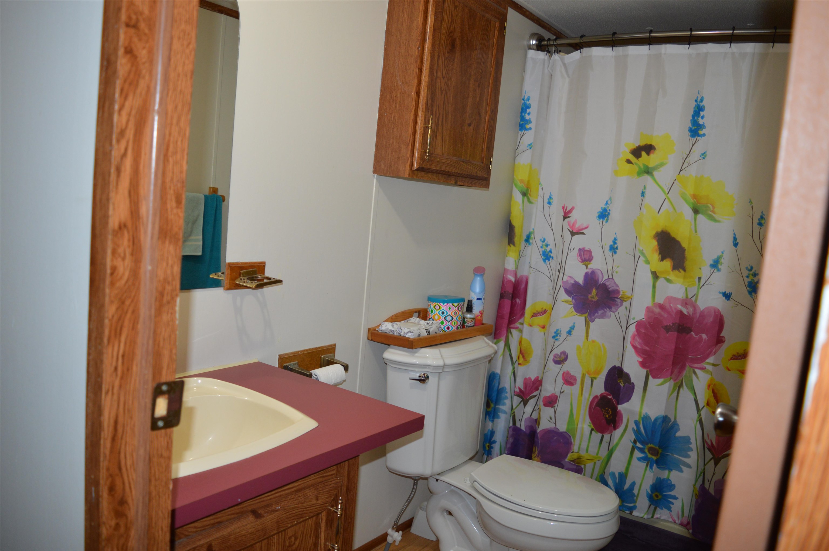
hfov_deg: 67.4
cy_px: 276
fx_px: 621
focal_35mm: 27
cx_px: 414
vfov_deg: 47.8
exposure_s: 1/60
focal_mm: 18
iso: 400
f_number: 4
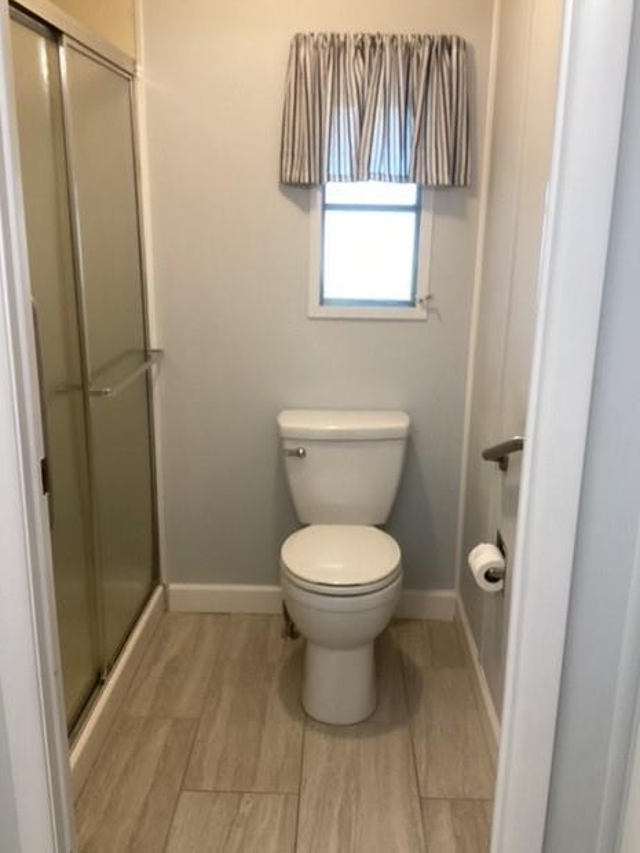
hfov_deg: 44.2
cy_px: 435
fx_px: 789
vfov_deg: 56.8
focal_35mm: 32
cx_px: 321
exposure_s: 1/60
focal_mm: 3.3
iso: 160
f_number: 2.4
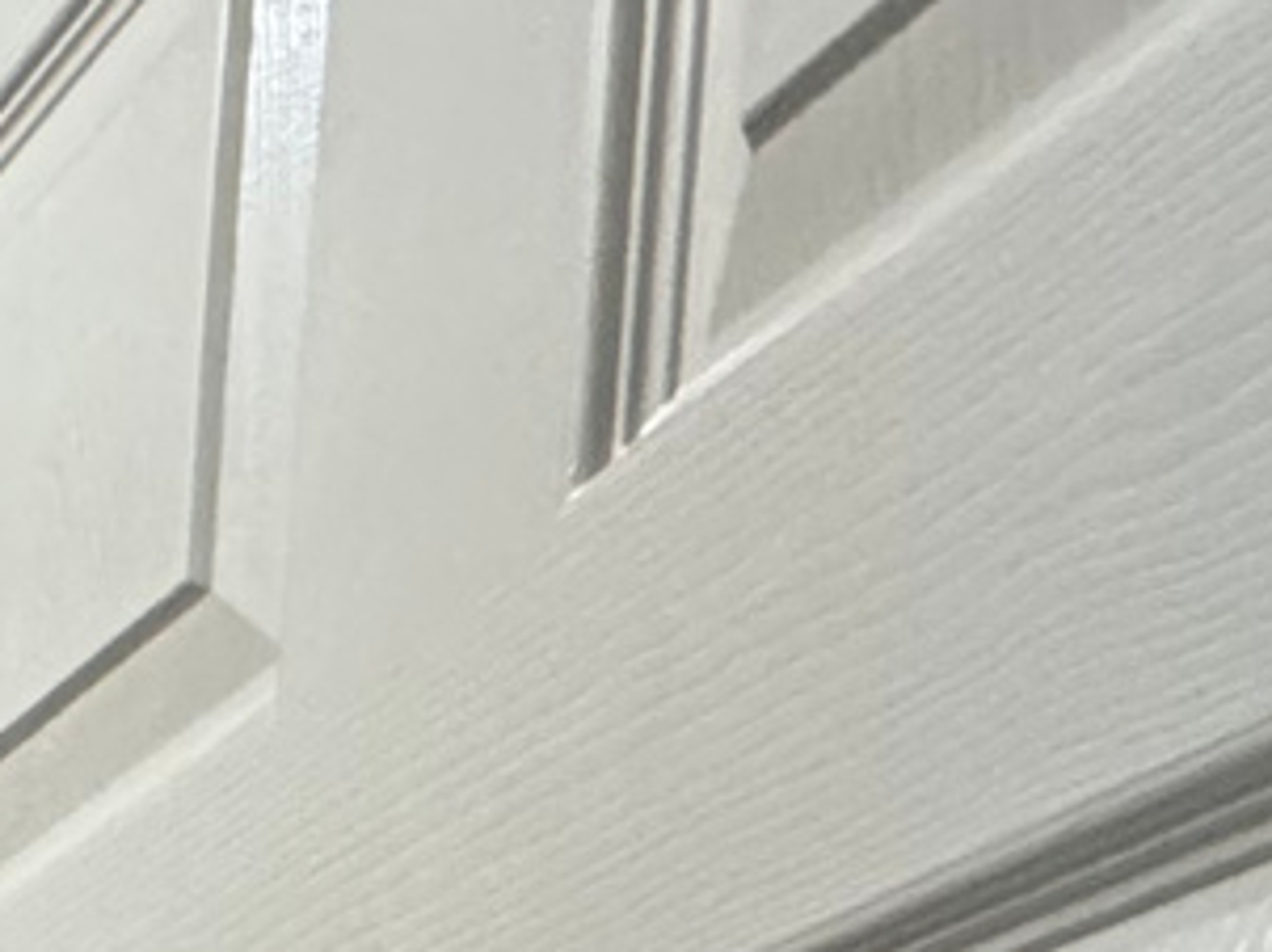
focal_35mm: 95
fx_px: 3488
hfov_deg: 12.7
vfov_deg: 12.2
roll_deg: -0.8
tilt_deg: -5.8
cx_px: -2173
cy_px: 2338
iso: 400
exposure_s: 1/60
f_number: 2.2
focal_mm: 2.22
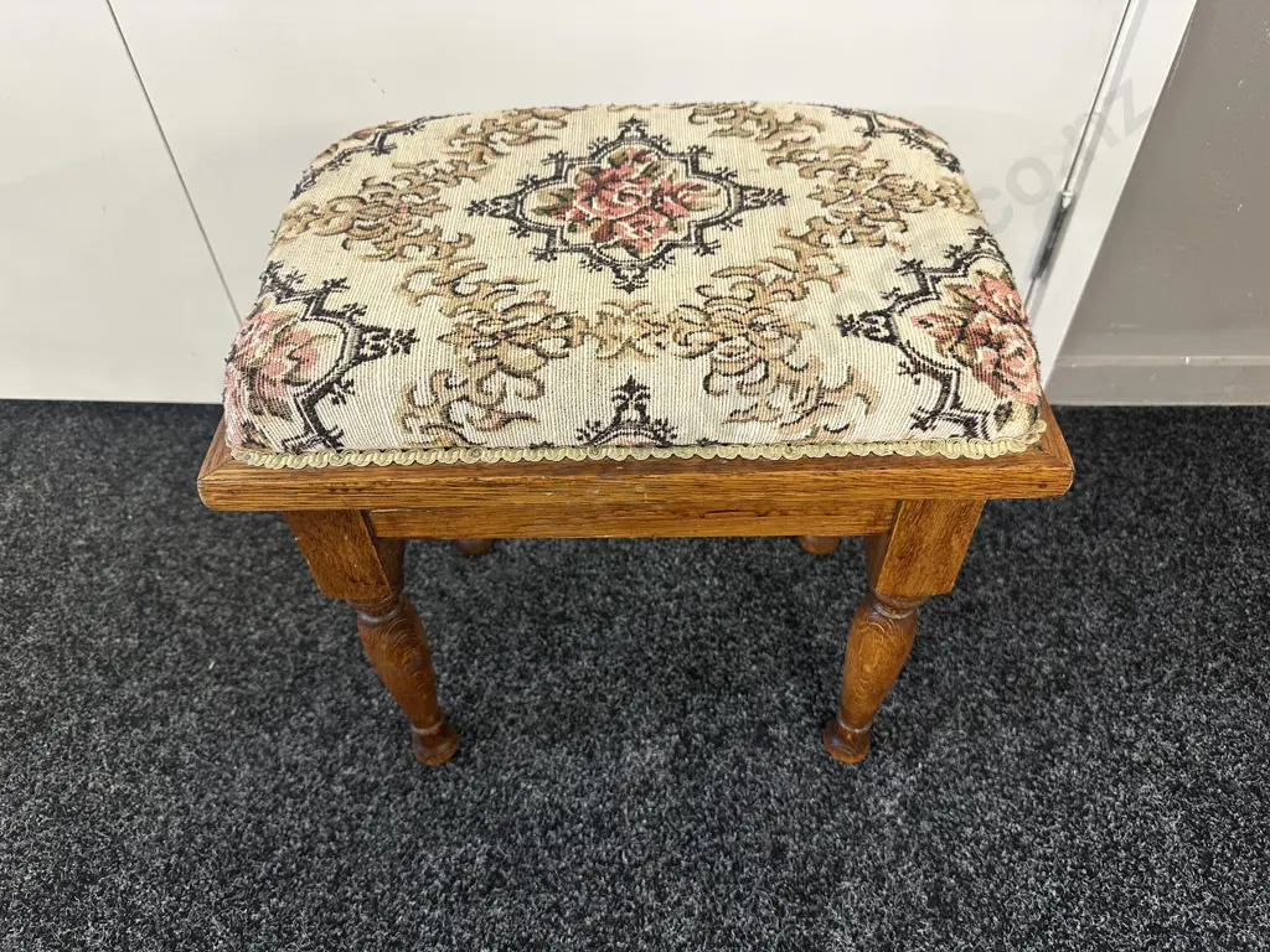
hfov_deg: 71.6
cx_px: 635
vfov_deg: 56.8
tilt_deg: -47.2
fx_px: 881
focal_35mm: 24
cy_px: 476
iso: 200
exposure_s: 1/50
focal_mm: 6.86
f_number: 1.78
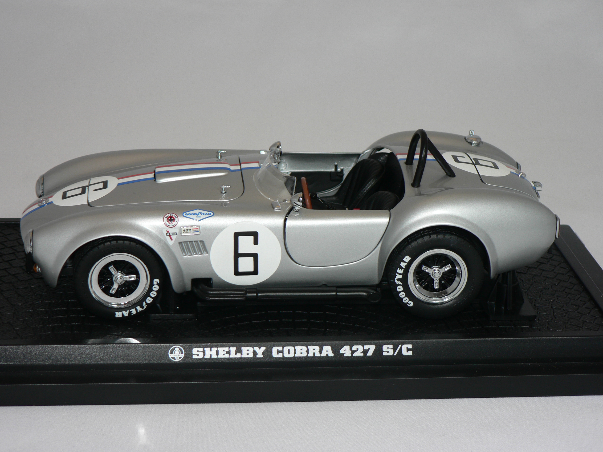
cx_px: 302
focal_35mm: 82
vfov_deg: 18.0
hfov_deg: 23.8
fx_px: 1428
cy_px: 226
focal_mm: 13.7
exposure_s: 1/60
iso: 80
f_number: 3.2
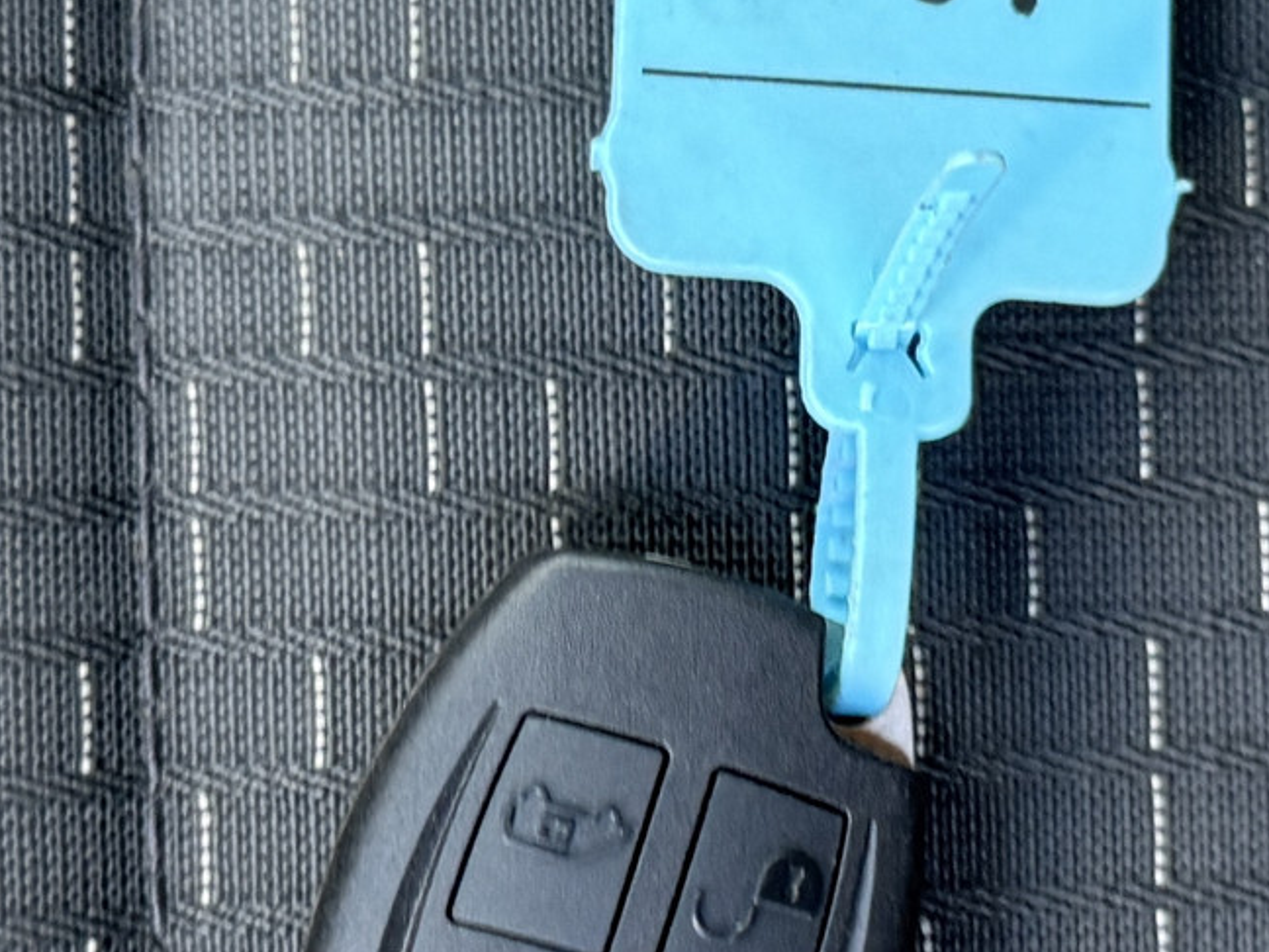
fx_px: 3703
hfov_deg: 19.4
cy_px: 562
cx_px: 663
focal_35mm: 101
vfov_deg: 14.6
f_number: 1.78
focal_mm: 6.76
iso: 320
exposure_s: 1/60
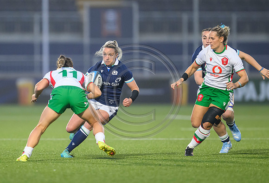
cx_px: 110
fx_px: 4534
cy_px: 83
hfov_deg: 3.4
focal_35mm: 603
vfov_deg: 2.3
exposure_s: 1/1250
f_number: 3.2
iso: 5000
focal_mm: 400
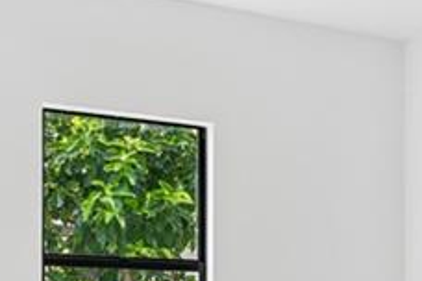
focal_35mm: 72
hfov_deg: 27.3
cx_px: 355
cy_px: 313
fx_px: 844
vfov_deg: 18.2
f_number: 8
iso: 125
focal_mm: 16
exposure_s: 1/15
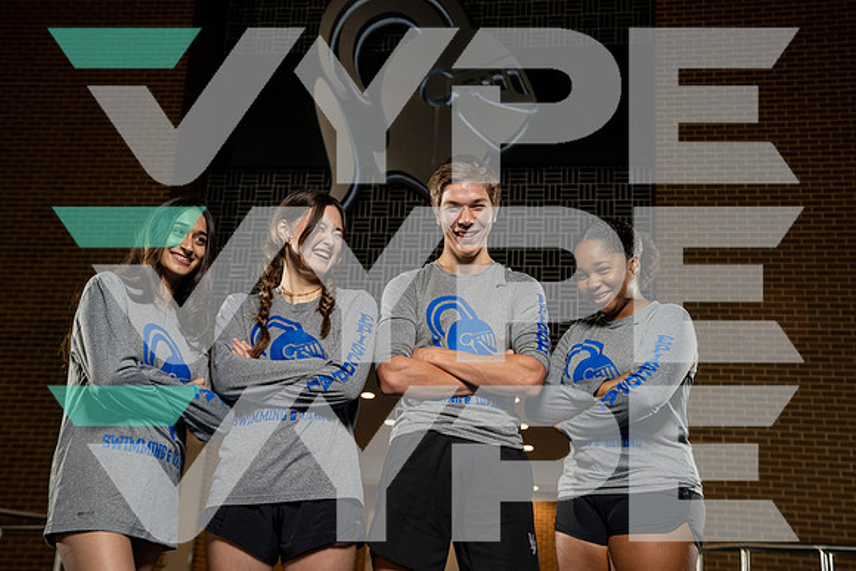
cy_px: 286
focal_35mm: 45
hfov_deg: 43.6
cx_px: 428
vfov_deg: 29.9
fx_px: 1070
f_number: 5
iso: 800
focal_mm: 45
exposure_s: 1/125
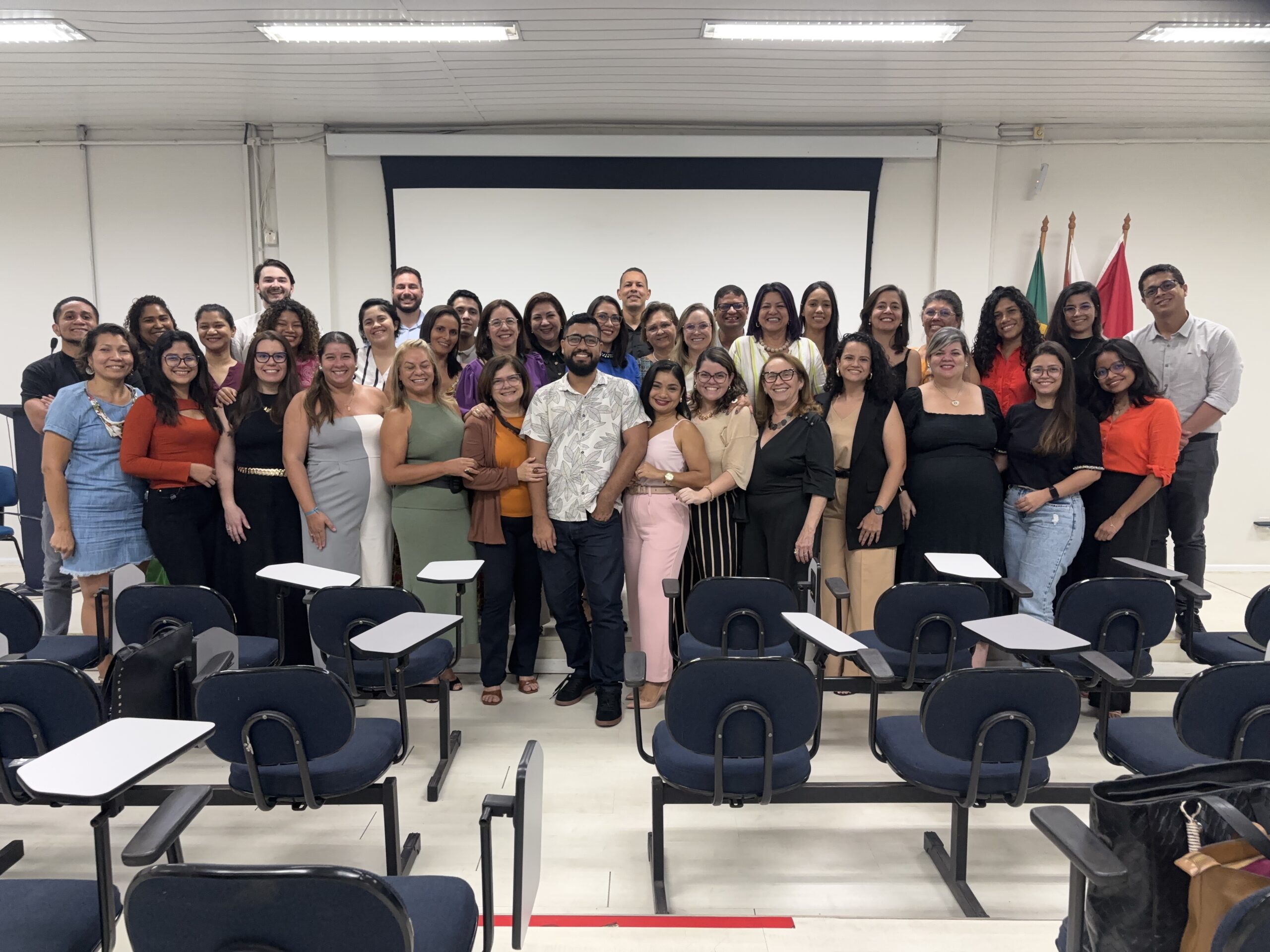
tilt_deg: -6.8
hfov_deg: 67.3
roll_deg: +0.1
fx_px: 954
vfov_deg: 53.1
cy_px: 476
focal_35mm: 26
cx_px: 635
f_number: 1.6
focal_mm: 5.96
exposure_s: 1/60
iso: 320
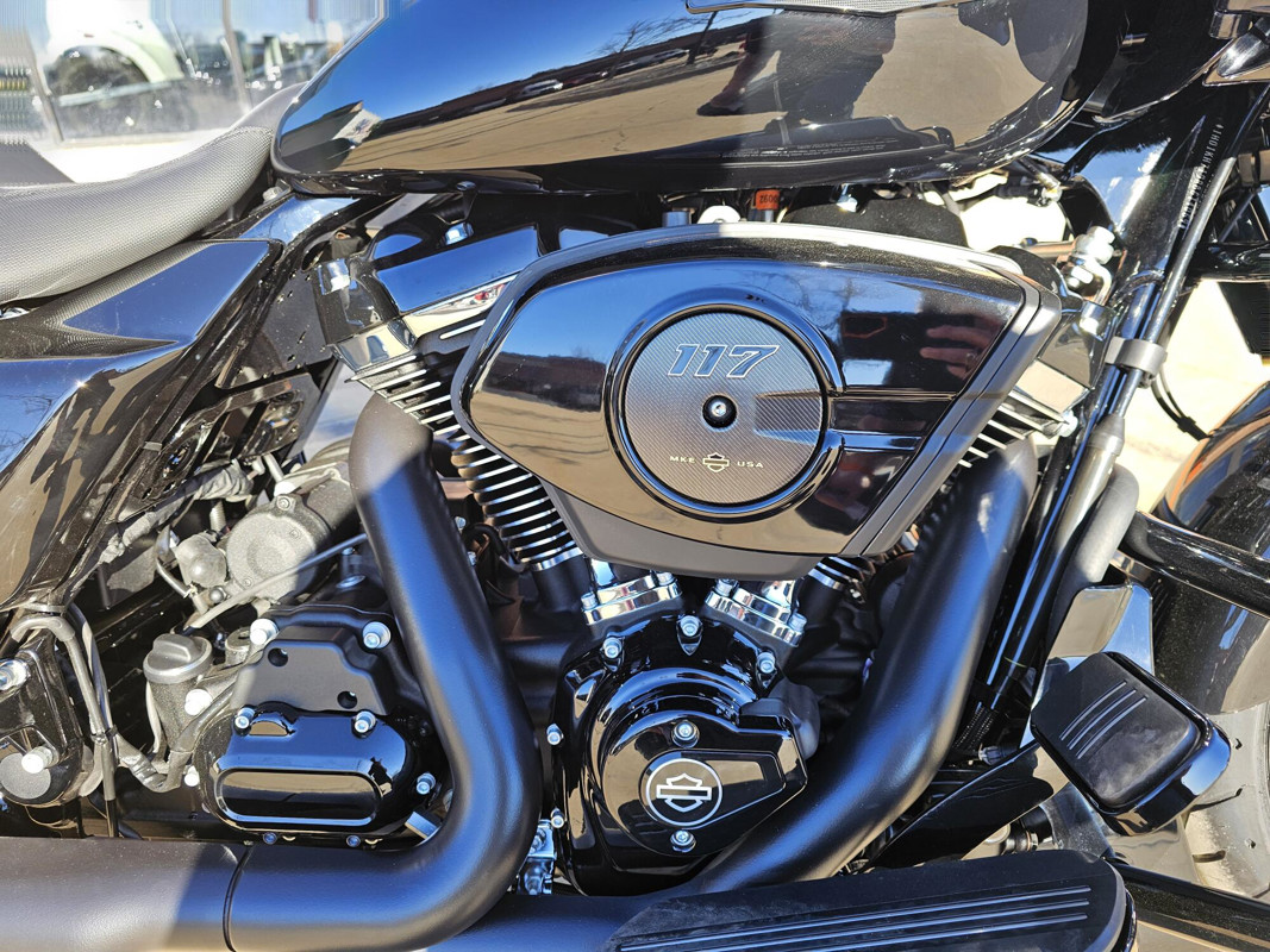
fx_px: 844
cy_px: 476
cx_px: 635
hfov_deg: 73.9
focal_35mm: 23
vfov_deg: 58.9
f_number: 1.7
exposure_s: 1/207
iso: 32
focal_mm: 6.3
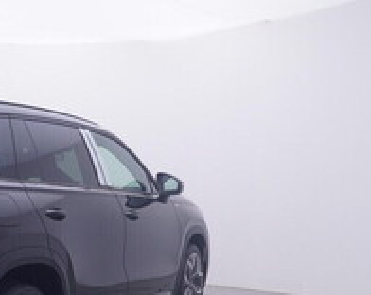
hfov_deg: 30.0
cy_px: 220
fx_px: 650
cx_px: 12
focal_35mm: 59
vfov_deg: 25.3
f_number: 5
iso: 200
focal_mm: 15
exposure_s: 1/80
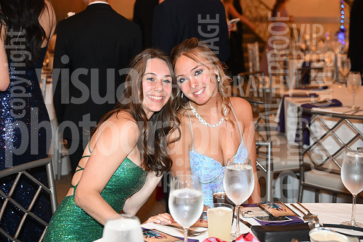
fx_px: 615
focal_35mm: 61
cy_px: 121
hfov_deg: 32.9
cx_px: 182
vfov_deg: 22.3
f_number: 4
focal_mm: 61
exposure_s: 1/200
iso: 4000
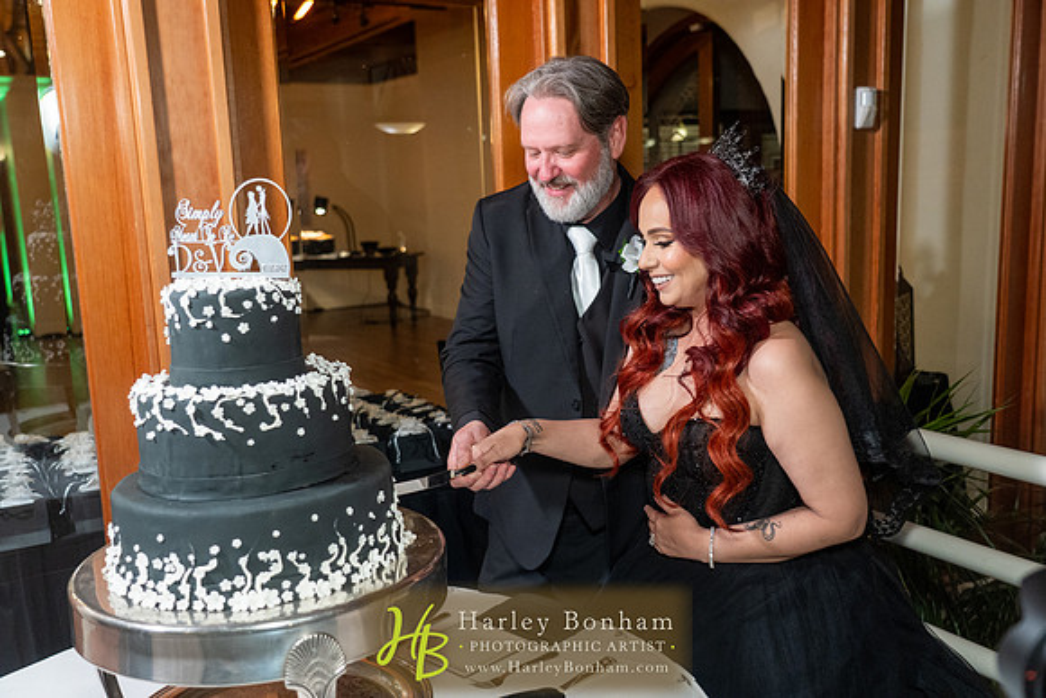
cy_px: 349
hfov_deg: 57.2
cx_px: 523
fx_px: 959
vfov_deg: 40.0
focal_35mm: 33
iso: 3200
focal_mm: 33
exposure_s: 1/125
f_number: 4
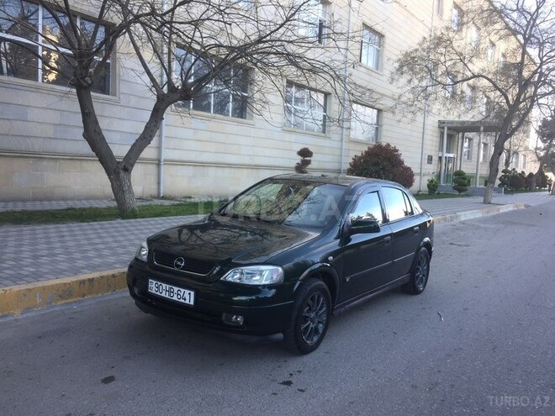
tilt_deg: -4.4
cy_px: 208
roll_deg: -2.9
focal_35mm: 29
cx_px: 278
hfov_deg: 61.7
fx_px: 465
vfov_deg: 48.2
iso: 32
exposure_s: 1/117
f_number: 2.2
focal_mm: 4.15
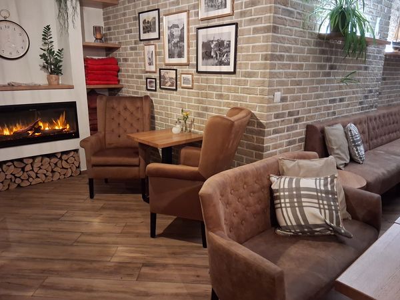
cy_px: 150
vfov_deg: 53.1
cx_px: 200
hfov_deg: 67.3
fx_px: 300
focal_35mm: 26
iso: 800
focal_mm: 3.98
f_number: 1.8
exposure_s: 1/25
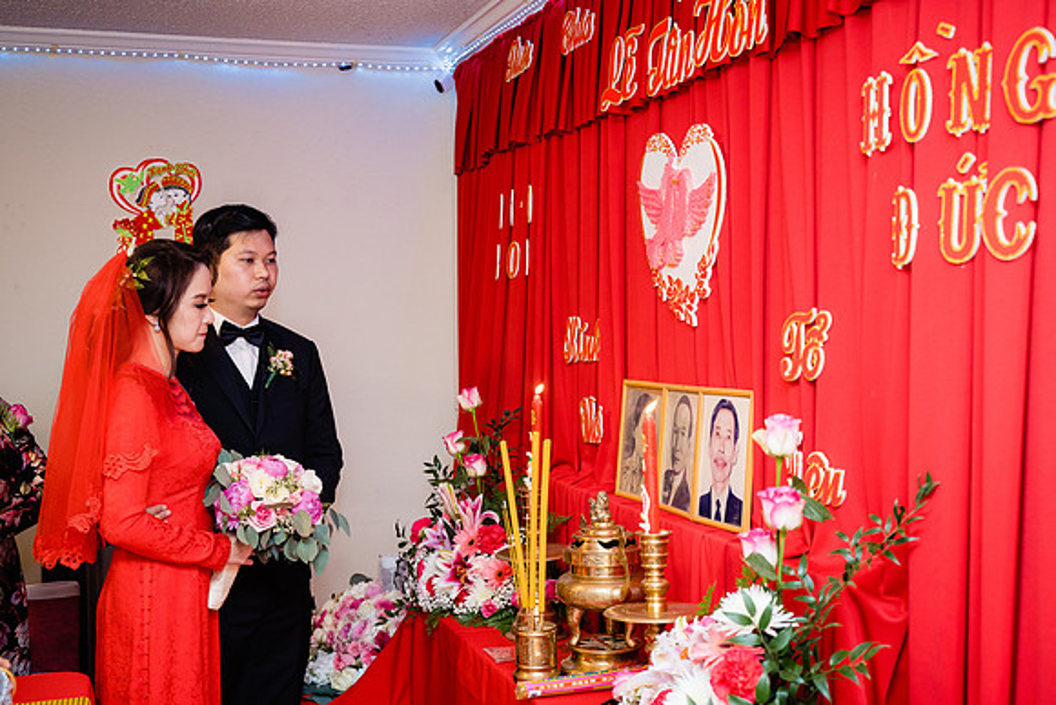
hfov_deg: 42.7
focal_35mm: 46
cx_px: 528
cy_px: 352
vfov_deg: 29.3
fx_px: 1350
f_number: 4
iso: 1600
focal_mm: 46
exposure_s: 1/160
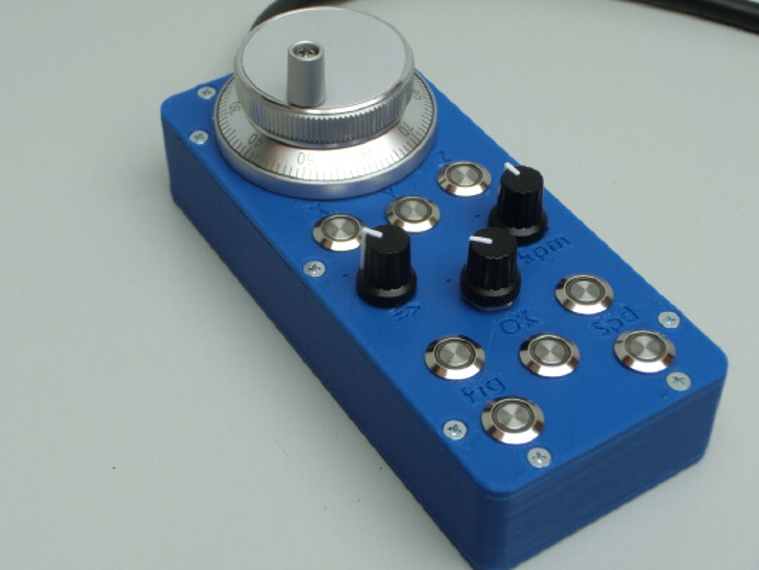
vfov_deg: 19.4
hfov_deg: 25.7
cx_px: 380
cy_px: 285
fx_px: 1667
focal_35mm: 76
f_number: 4.9
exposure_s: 1/60
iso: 125
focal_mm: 13.48
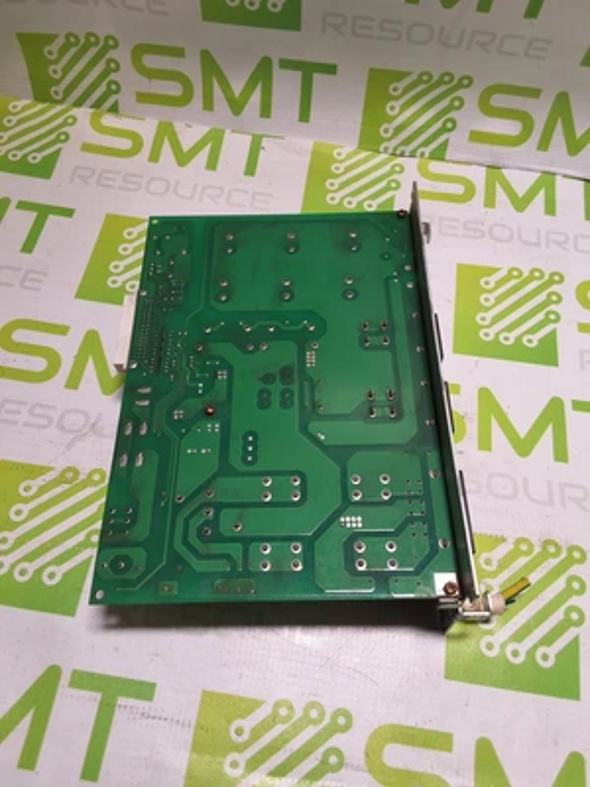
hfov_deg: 49.7
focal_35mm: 28
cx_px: 295
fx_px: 636
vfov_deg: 63.4
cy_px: 394
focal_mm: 2.91
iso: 40
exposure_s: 1/120
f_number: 1.9
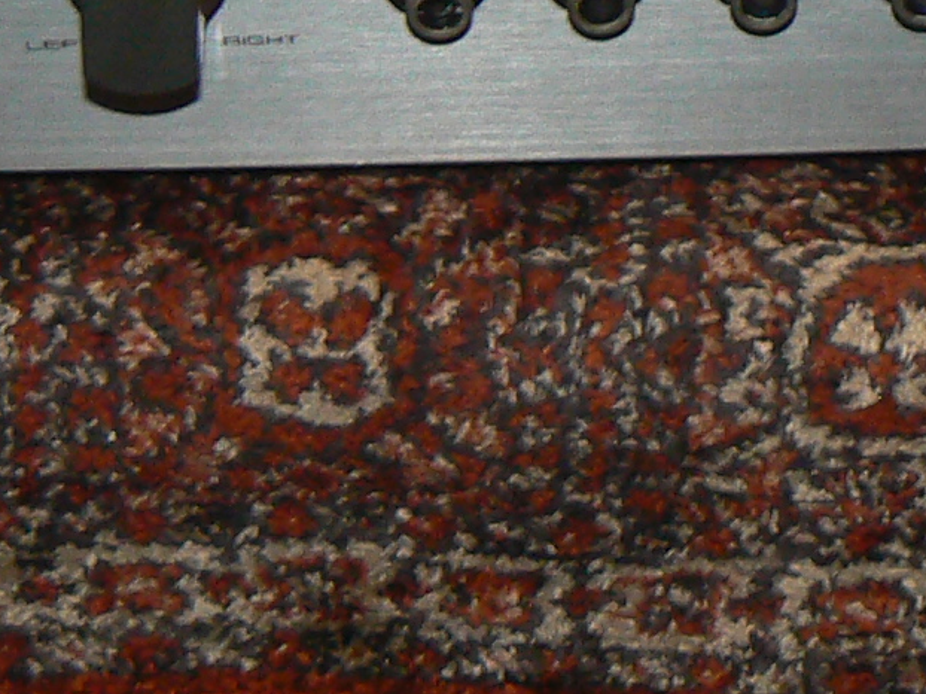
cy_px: -774
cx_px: 585
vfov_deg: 8.5
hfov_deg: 12.1
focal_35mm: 163
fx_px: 4359
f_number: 2.8
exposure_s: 1/30
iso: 100
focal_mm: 6
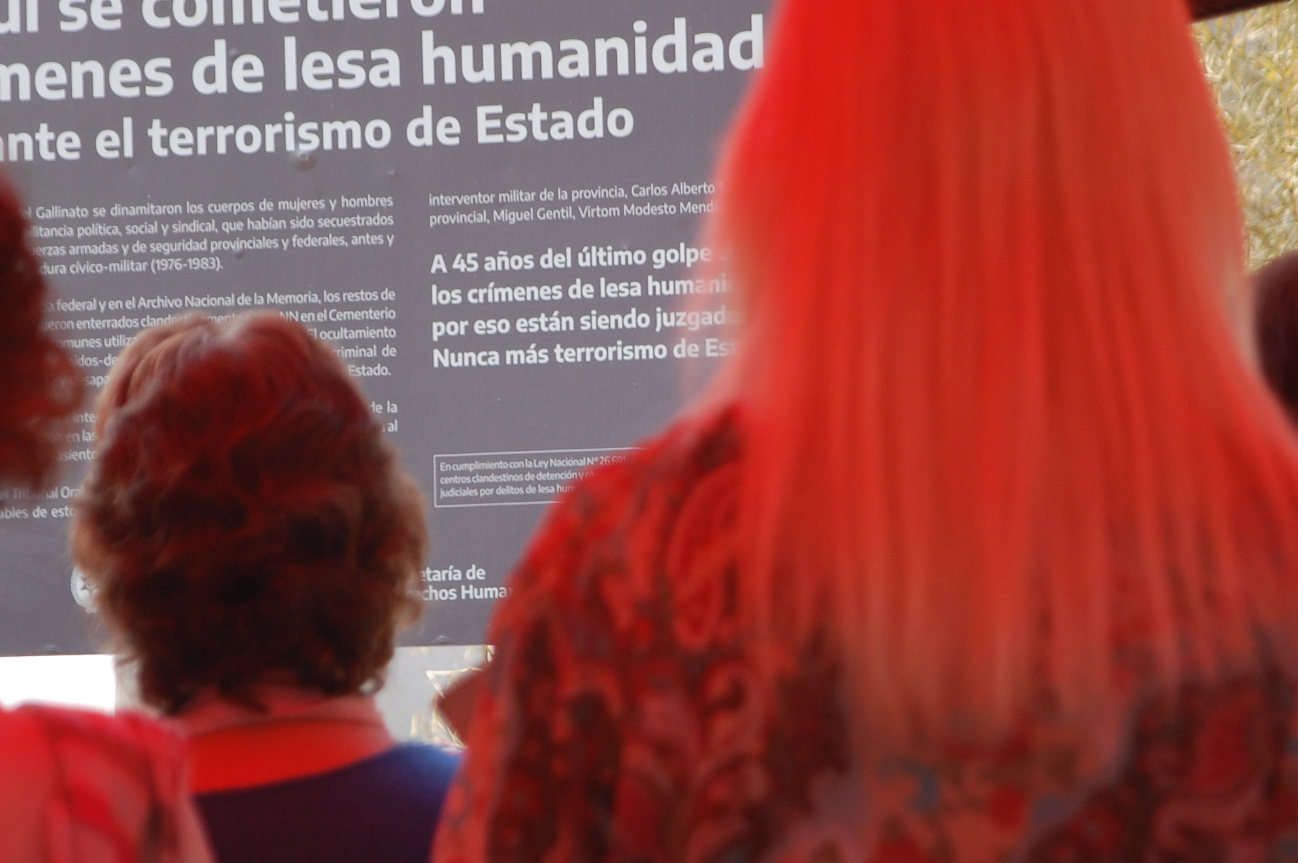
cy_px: 365
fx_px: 9474
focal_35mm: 263
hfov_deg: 7.8
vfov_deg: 5.2
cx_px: 531
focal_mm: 120
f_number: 5.6
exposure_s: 1/500
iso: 400
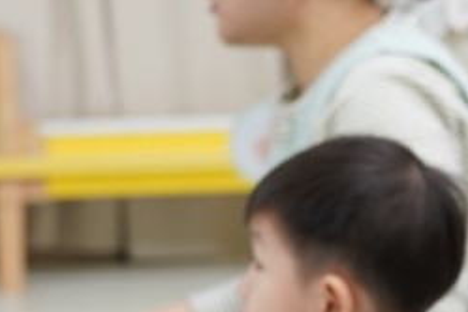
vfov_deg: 6.6
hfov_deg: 9.9
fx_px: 2678
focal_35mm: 206
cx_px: 440
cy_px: 304
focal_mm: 40
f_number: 3.2
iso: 400
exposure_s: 1/50
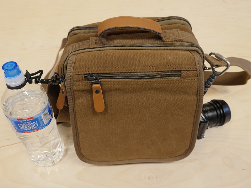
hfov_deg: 56.8
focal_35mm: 32
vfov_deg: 44.2
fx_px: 232
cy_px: 94
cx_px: 126
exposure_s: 1/60
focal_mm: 16
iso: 1000
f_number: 5
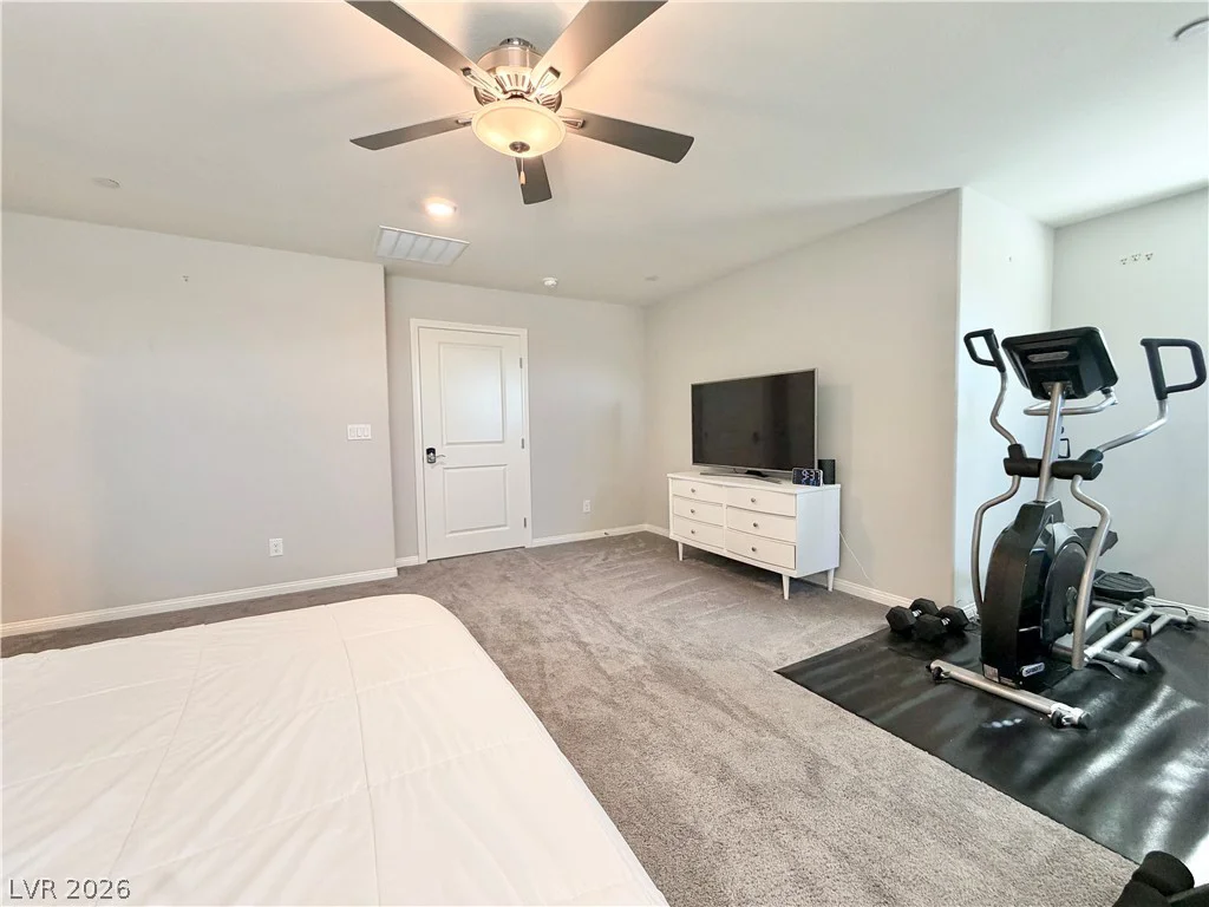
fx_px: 489
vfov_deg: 85.7
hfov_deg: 102.1
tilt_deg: -4.1
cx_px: 604
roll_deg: +0.3
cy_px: 454
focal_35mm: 14
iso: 320
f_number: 2.2
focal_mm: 2.22
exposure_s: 1/120
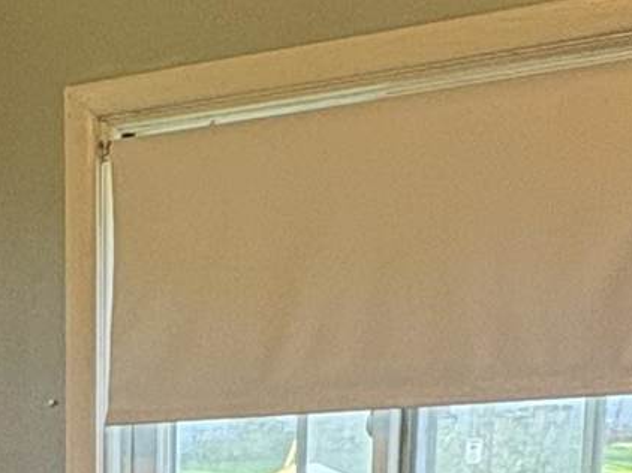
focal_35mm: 102
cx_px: -365
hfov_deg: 17.1
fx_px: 1861
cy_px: 909
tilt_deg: -14.1
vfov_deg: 12.9
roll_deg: +3.5
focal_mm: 2.22
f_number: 2.2
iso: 320
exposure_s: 1/120
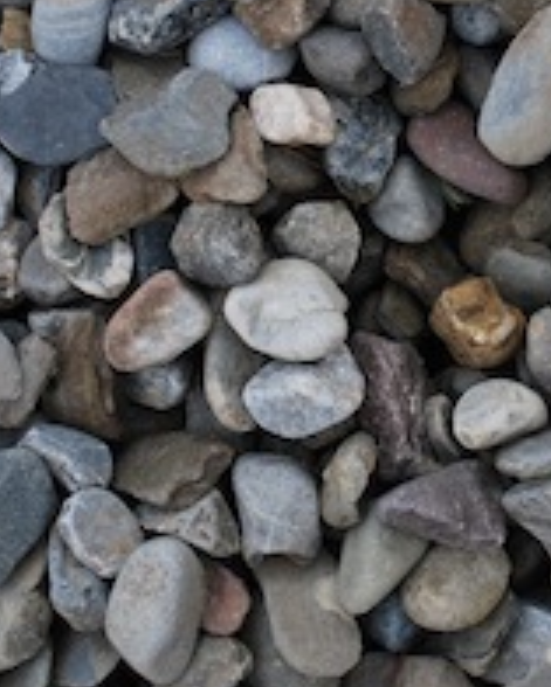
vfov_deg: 18.3
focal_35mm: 104
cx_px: 467
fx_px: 2122
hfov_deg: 14.7
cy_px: 145
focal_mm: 29
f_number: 6.3
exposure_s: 1/160
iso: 100
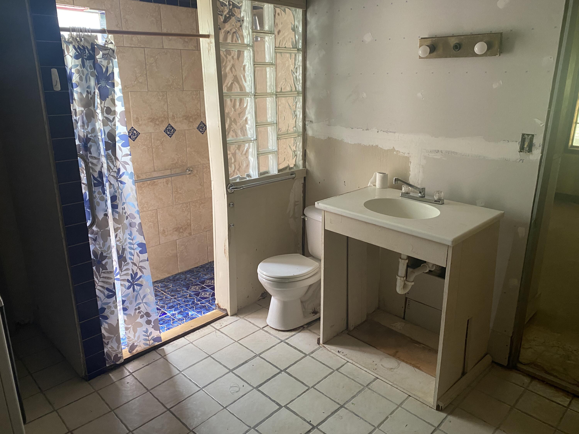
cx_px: 290
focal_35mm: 26
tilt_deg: -16.0
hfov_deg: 67.3
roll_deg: +0.2
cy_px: 217
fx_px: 435
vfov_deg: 53.1
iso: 200
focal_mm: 4.25
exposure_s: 1/60
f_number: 1.8
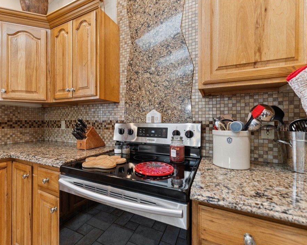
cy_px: 122
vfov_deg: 80.4
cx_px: 139
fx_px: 145
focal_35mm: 16
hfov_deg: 92.8
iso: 200
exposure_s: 1/10
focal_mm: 14
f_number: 4
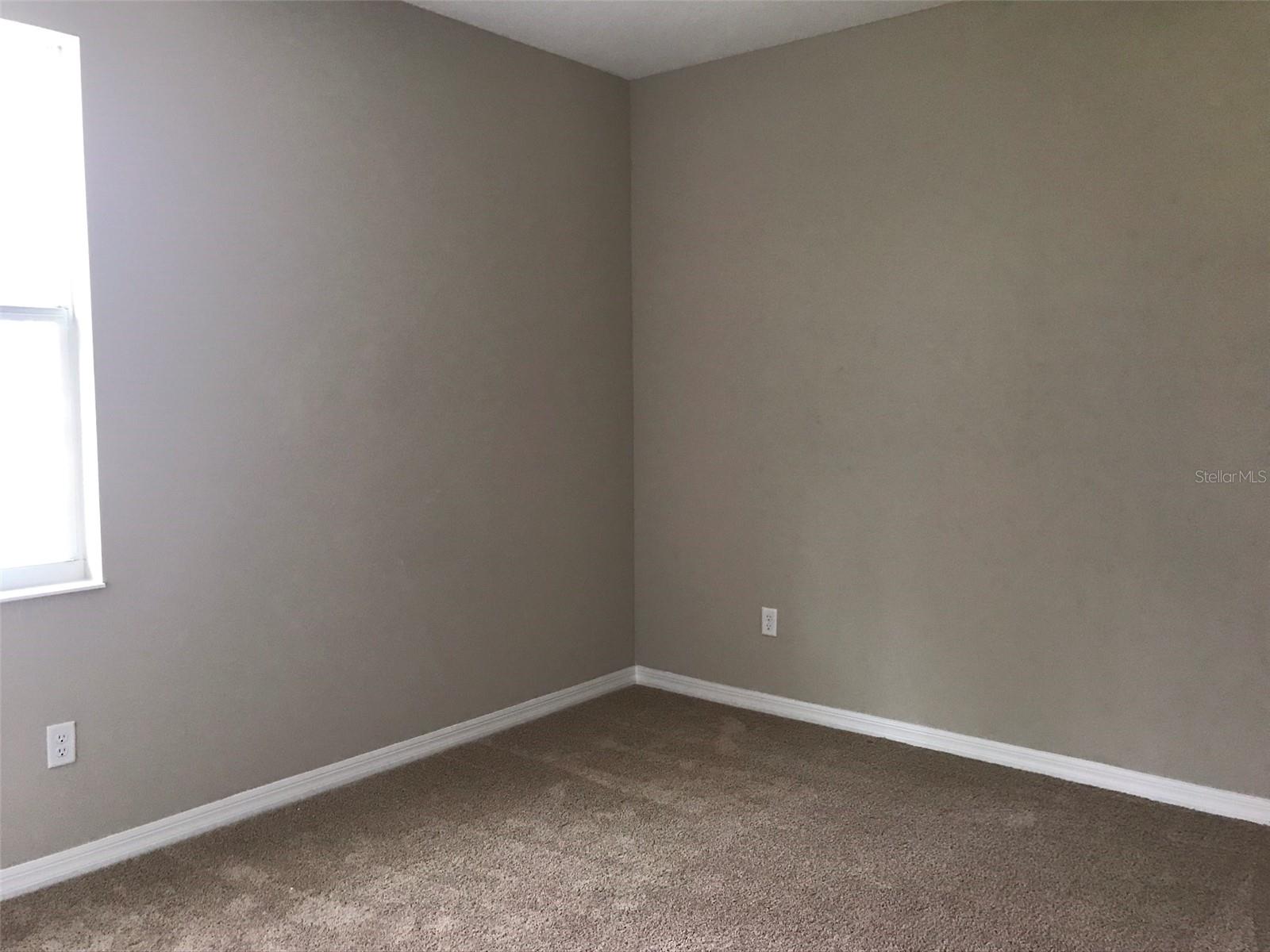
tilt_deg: -3.3
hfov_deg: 63.4
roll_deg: +0.6
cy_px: 476
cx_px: 635
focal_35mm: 28
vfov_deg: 49.7
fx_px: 1027
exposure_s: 1/15
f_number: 1.8
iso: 50
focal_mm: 3.99
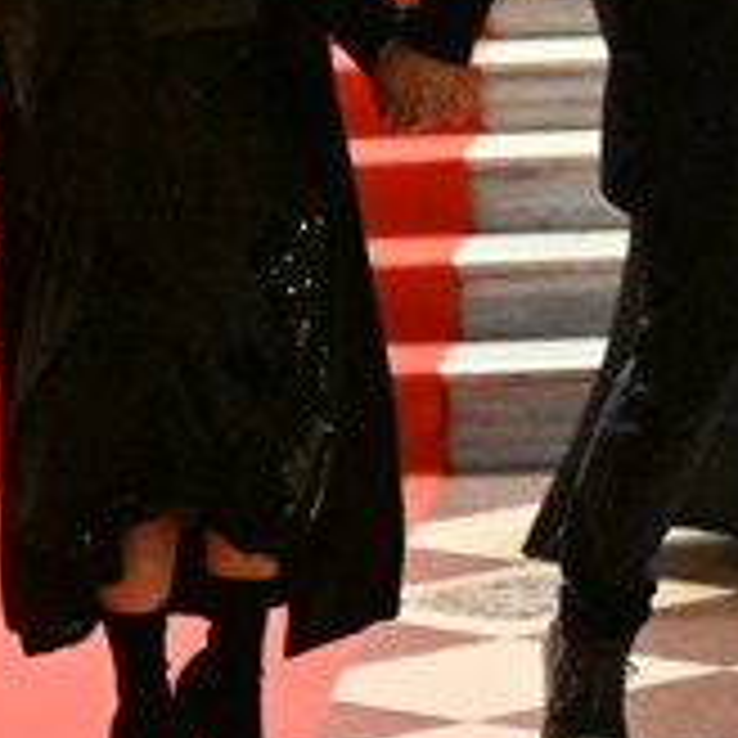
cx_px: 693
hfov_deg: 6.4
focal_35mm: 275
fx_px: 6633
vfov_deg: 6.4
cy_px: 32
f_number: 2.8
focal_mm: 77
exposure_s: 1/200
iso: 25600
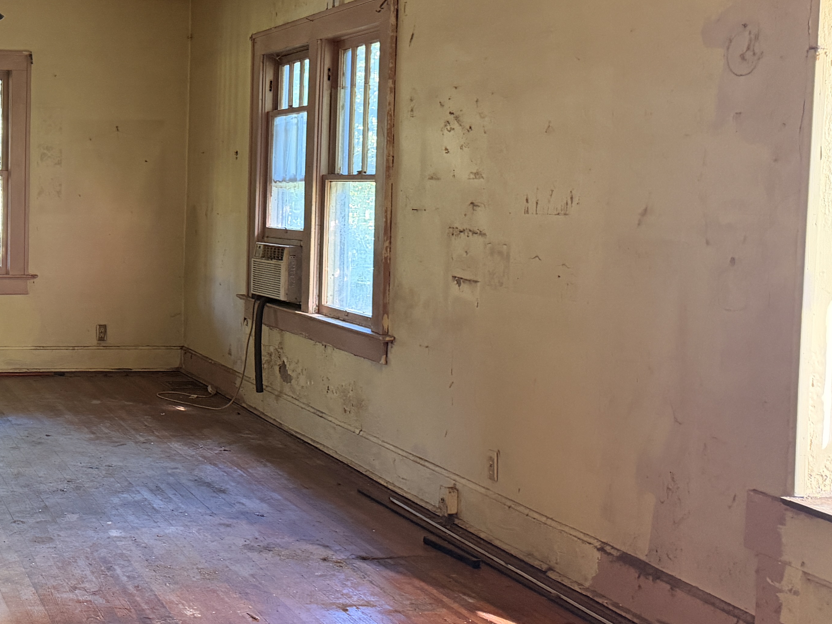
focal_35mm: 50
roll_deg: -0.3
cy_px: 230
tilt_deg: -2.6
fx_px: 1202
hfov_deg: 34.9
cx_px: 15
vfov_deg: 29.0
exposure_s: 1/60
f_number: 1.78
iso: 500
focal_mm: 6.76
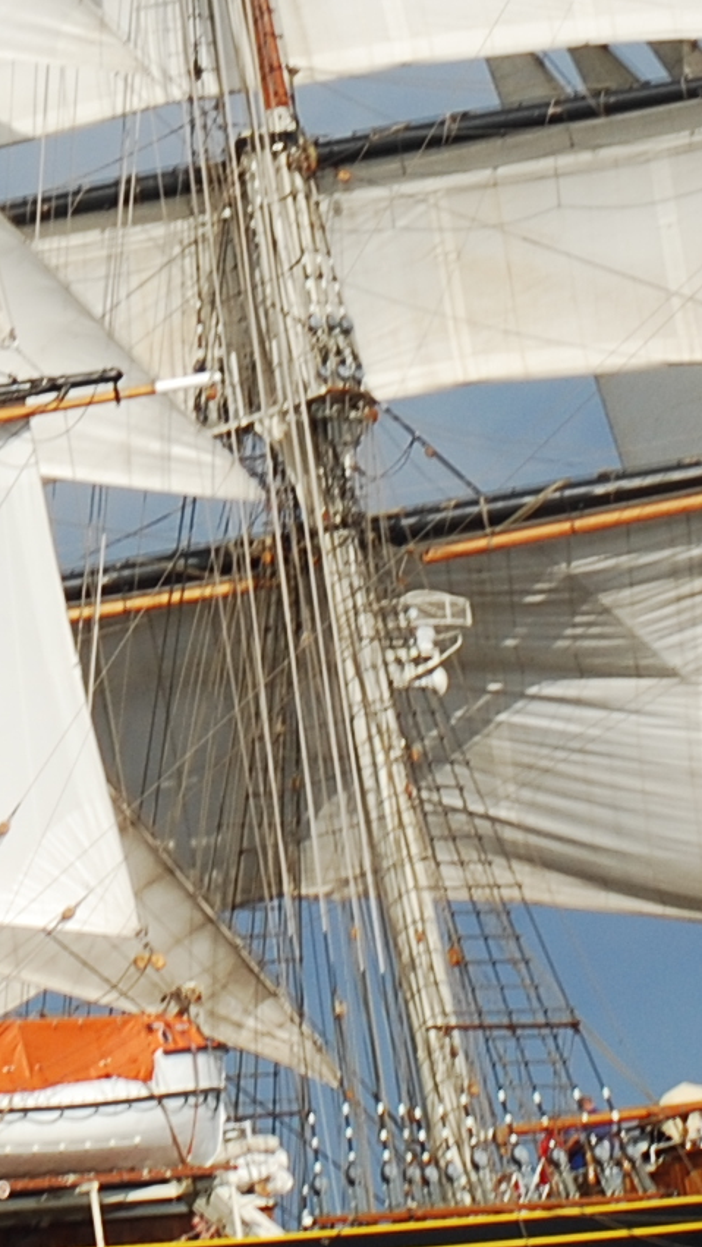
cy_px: 40
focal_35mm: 501
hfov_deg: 2.4
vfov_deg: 4.3
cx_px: -459
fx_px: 16571
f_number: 10
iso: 100
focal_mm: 70
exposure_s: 1/250
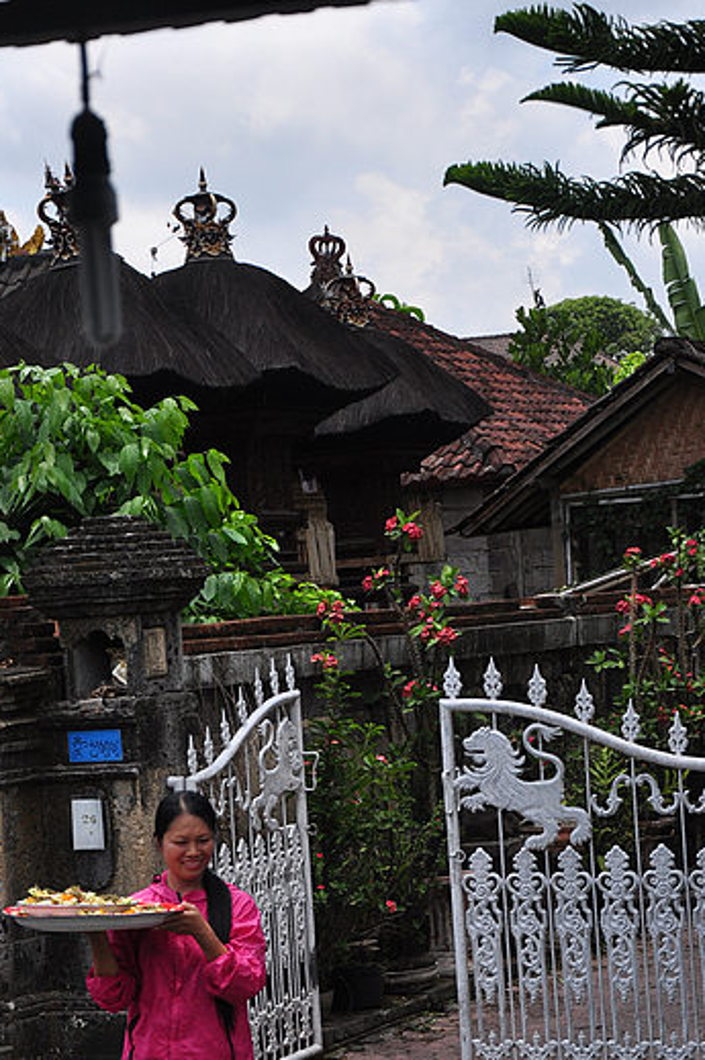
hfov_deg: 13.1
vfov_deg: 19.6
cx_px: 251
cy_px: 731
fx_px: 3061
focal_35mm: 104
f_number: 4.8
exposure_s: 1/2000
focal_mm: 48
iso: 400
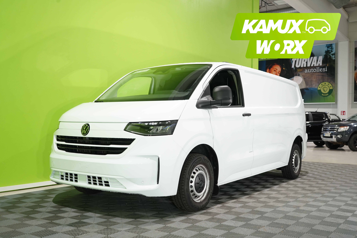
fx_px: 367
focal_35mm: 37
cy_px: 119
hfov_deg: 51.9
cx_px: 178
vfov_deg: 35.9
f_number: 5.6
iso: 800
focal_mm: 37
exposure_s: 1/30
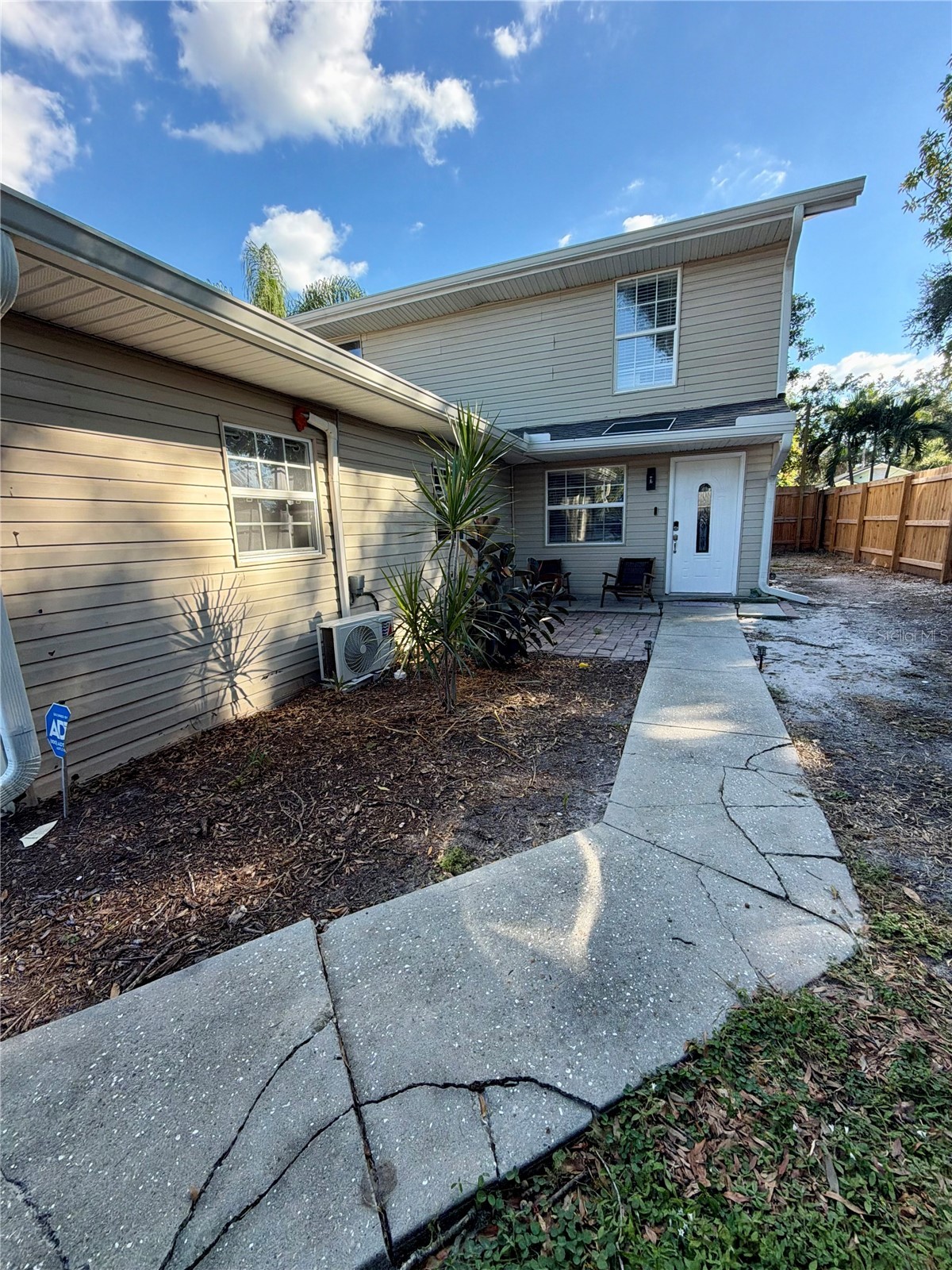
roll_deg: +1.7
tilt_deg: -12.6
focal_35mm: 14
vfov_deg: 102.1
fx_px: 513
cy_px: 635
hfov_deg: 85.7
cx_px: 476
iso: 64
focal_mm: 2.22
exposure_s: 1/451
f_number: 2.2
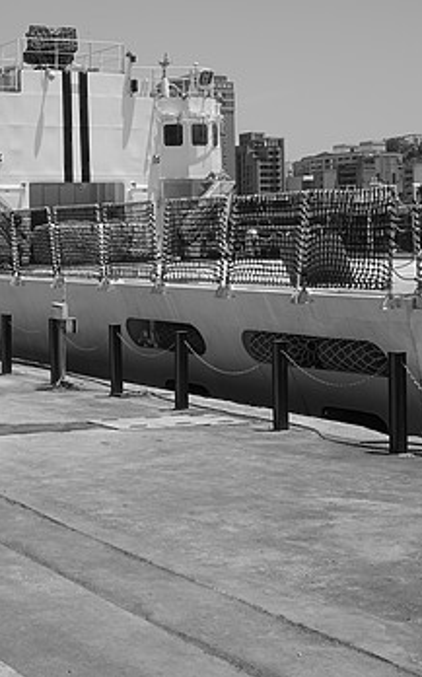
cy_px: 216
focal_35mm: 64
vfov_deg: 31.7
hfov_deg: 19.9
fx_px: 1180
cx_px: 41
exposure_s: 1/500
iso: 160
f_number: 2.8
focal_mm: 18.3
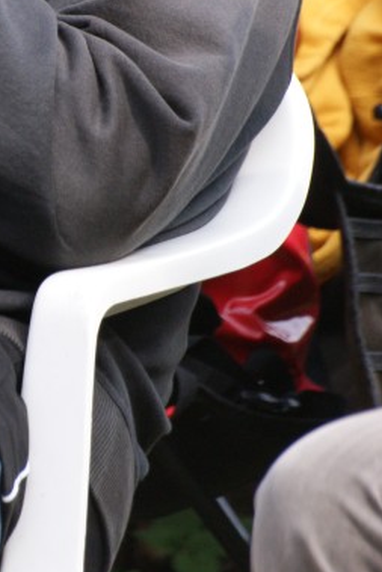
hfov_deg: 1.1
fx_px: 19320
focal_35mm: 1215
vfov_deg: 1.7
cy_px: 104
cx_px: -128
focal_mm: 300
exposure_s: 1/320
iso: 400
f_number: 5.6
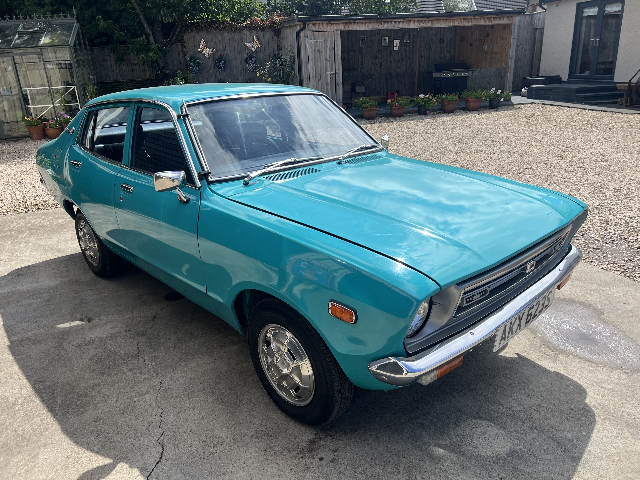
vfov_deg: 53.1
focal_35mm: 26
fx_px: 481
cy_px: 240
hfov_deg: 67.3
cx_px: 320
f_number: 1.5
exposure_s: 1/4444
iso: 50
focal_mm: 5.7
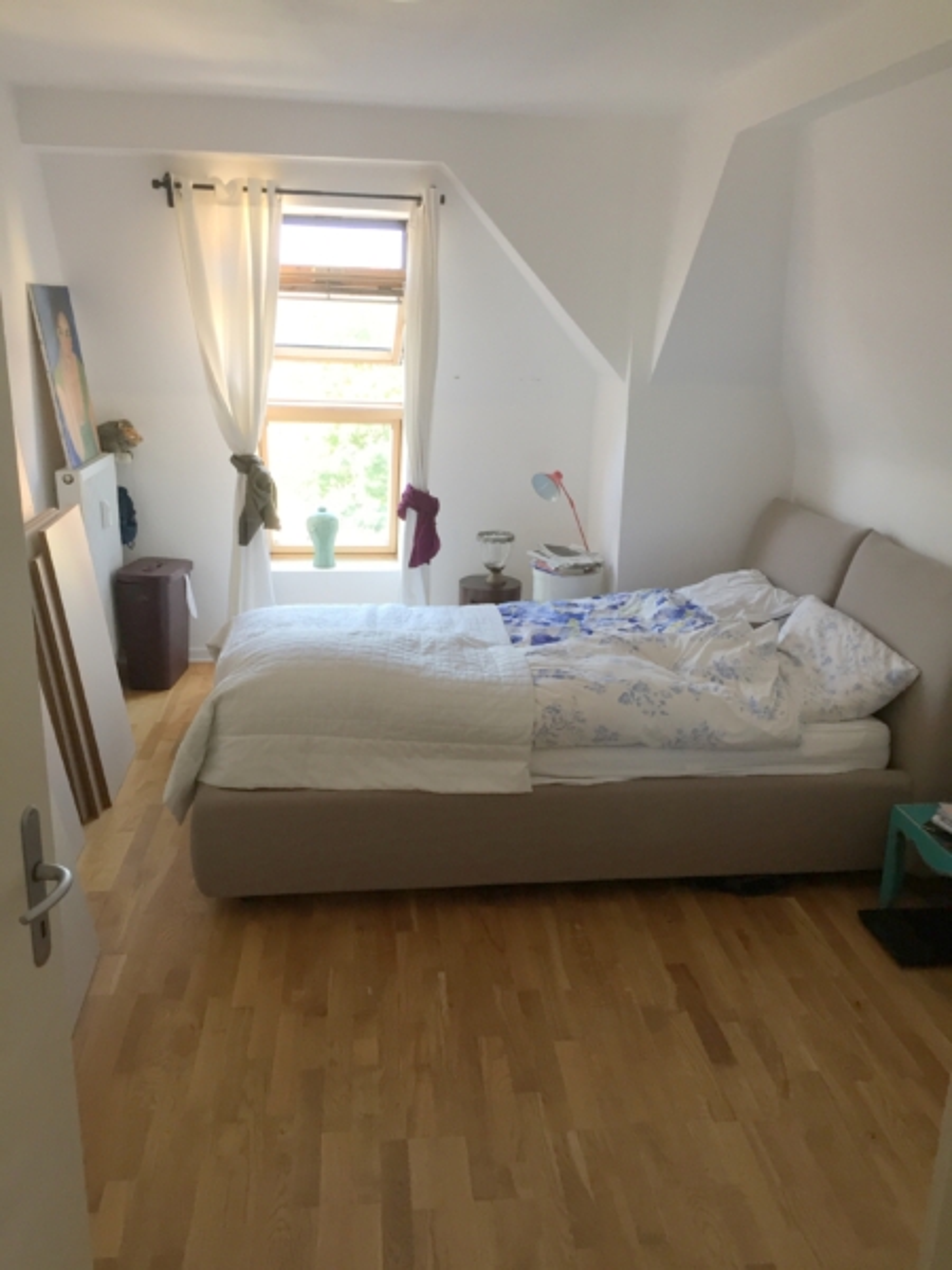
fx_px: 1063
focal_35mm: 29
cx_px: 476
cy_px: 635
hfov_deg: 48.2
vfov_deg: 61.7
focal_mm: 4.15
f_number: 2.2
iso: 32
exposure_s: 1/33
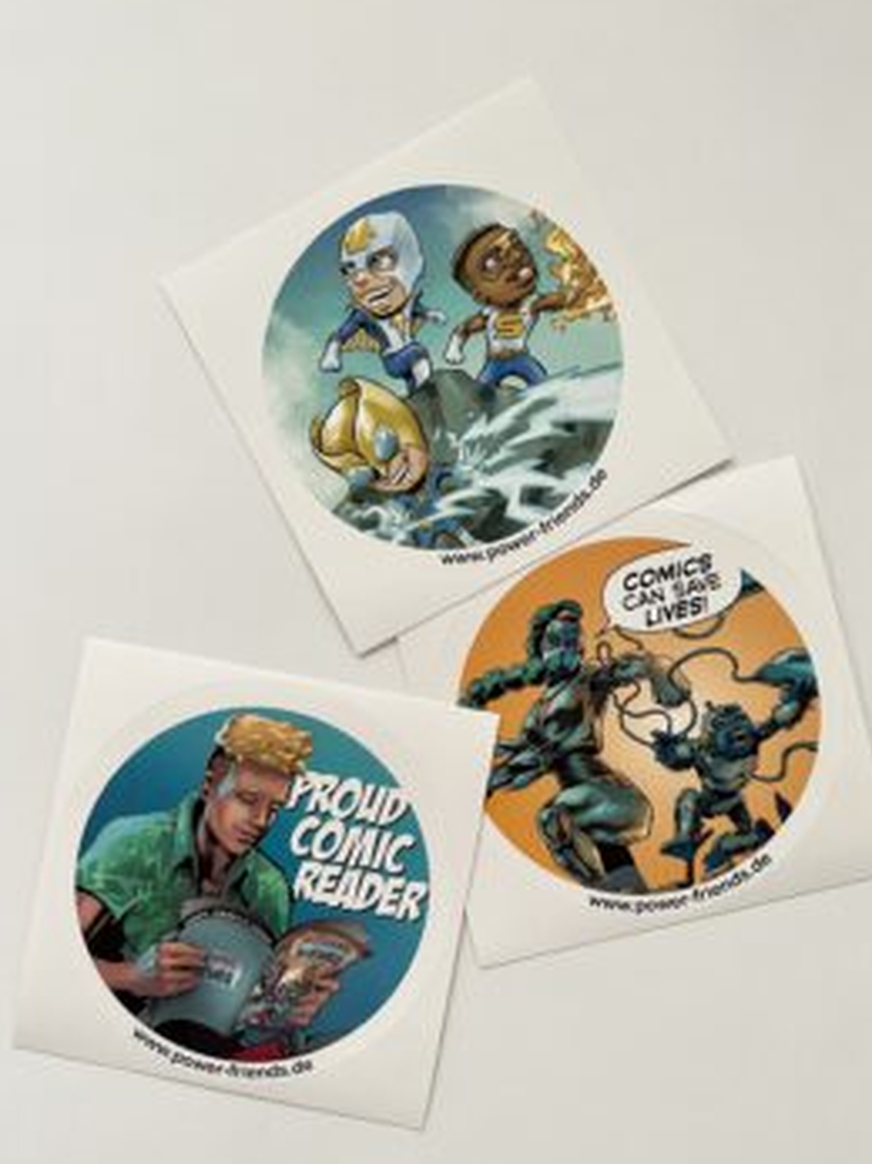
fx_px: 1008
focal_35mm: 30
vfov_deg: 59.8
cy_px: 647
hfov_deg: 46.8
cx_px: 439
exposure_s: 1/60
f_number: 1.6
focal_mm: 4.2
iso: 160
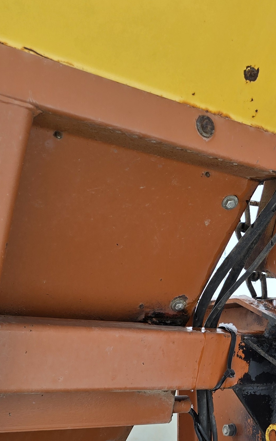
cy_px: 391
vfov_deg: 33.4
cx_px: 377
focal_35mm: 58
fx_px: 698
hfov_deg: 20.2
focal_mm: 6.3
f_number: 1.7
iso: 12
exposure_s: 1/222
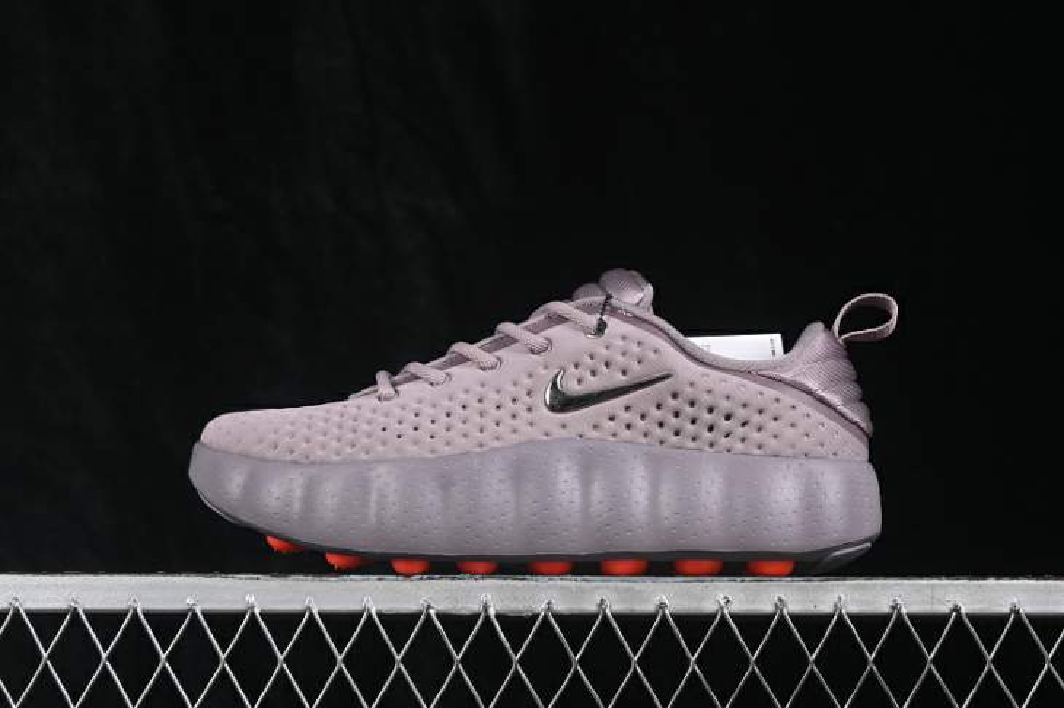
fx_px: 2216
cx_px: 532
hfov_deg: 27.0
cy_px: 354
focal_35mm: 75
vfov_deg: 18.2
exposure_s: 1/80
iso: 160
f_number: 7.1
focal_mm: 50
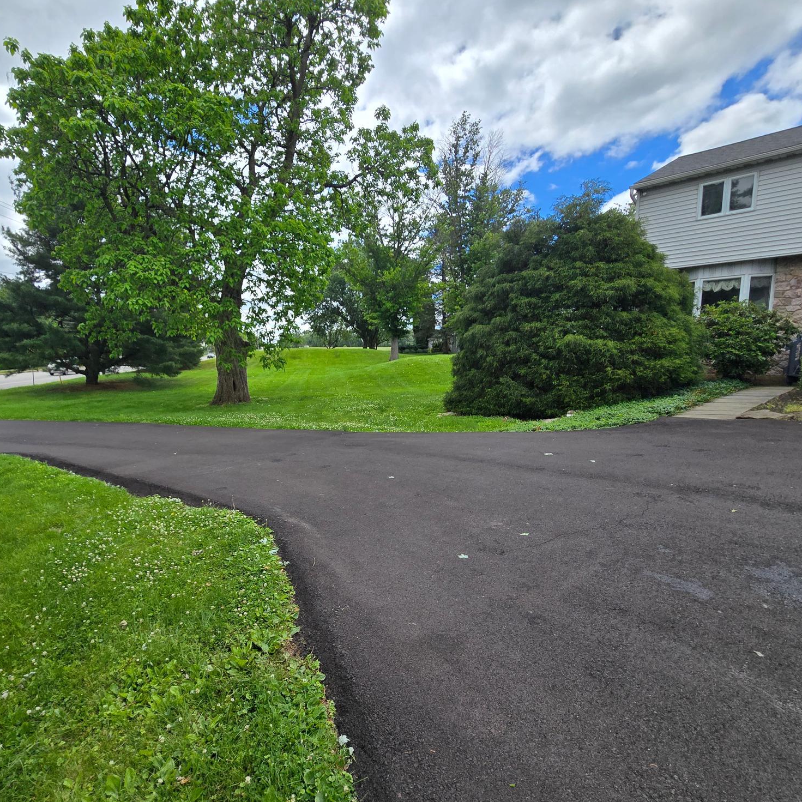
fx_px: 419
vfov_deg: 87.4
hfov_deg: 85.0
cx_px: 282
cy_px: 407
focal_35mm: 16
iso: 50
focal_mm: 2.2
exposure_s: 1/1854
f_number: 2.2
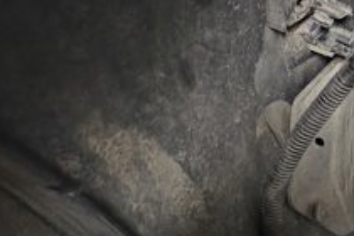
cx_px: 524
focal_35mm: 73
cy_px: 67
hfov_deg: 22.8
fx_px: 718
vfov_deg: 18.6
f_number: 1.7
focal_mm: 6.3
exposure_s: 1/25
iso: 1000
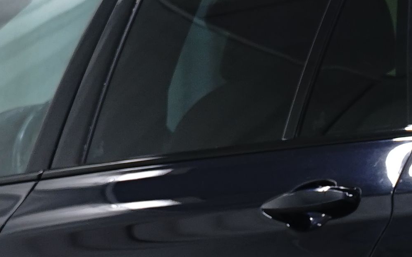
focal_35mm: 393
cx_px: 578
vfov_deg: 3.3
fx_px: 4412
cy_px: 283
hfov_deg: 5.3
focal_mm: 64
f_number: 8
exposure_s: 1/6
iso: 500
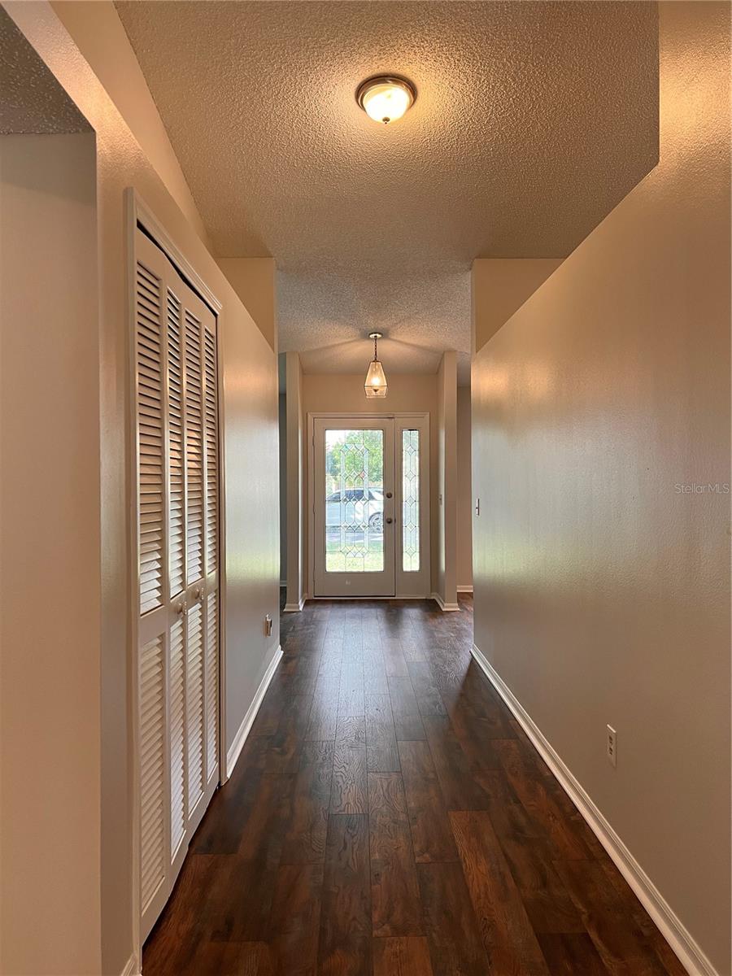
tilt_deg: +0.2
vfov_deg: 67.3
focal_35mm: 26
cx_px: 366
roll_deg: -0.4
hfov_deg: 53.1
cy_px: 488
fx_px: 733
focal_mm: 5.7
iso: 100
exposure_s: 1/60
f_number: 1.5
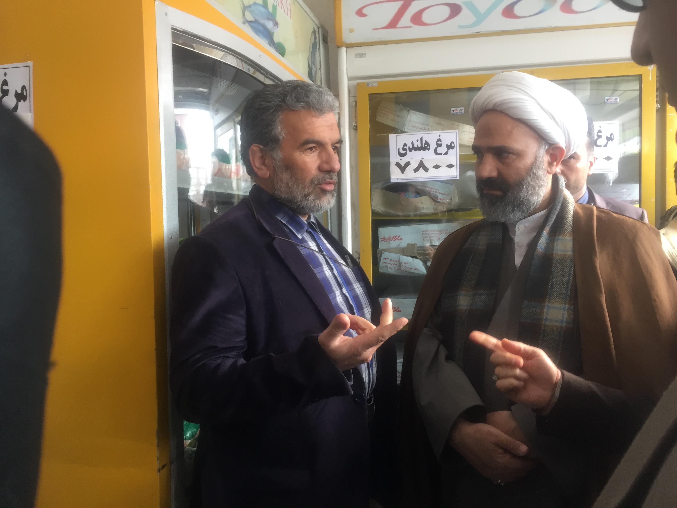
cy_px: 254
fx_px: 567
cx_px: 338
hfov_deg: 61.7
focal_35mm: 29
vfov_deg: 48.2
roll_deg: +0.8
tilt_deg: -4.0
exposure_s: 1/33
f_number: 2.2
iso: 80
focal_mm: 4.15
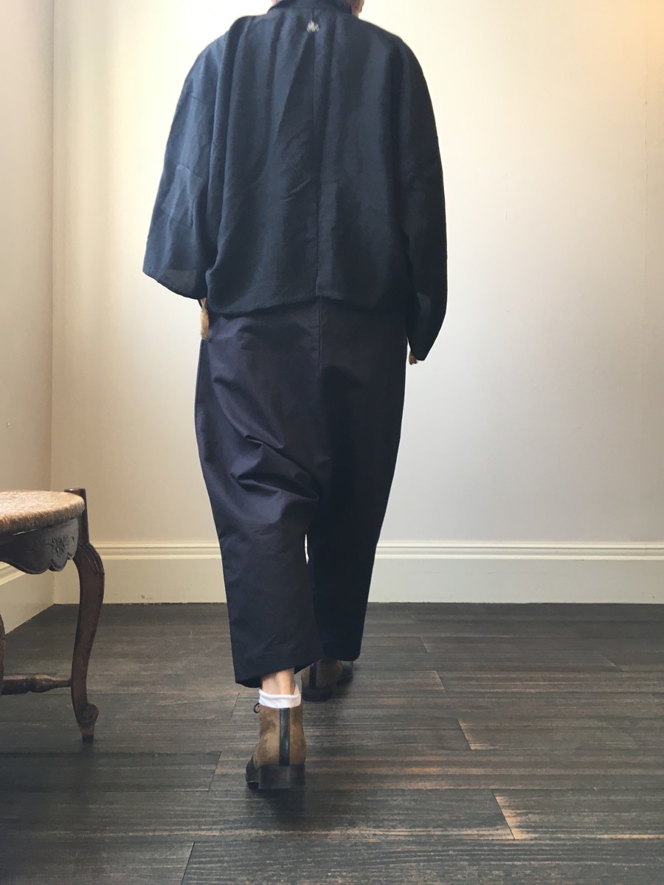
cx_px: 332
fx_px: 742
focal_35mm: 29
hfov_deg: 48.2
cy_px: 442
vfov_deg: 61.7
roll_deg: -1.1
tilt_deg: -2.5
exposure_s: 1/30
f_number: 2.2
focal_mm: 4.15
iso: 32
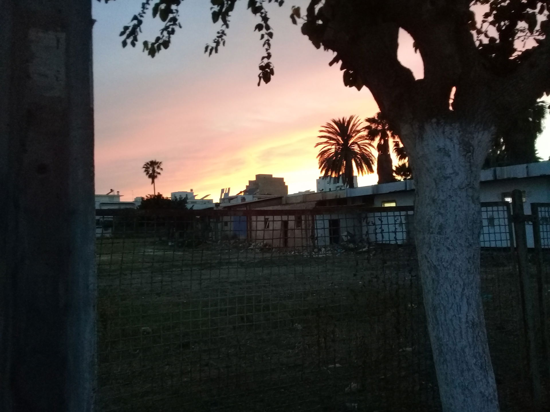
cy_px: 206
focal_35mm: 31
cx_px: 275
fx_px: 493
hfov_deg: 58.4
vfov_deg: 45.4
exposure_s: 1/25
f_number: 2.2
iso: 200
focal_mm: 3.3
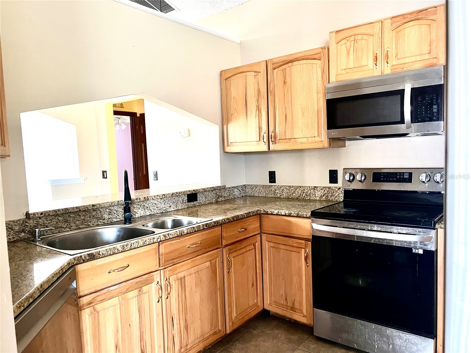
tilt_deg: -3.5
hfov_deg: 67.3
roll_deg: +2.8
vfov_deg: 53.1
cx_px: 236
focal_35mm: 26
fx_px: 354
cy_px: 176
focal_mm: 5.7
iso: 400
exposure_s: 1/60
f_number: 1.5
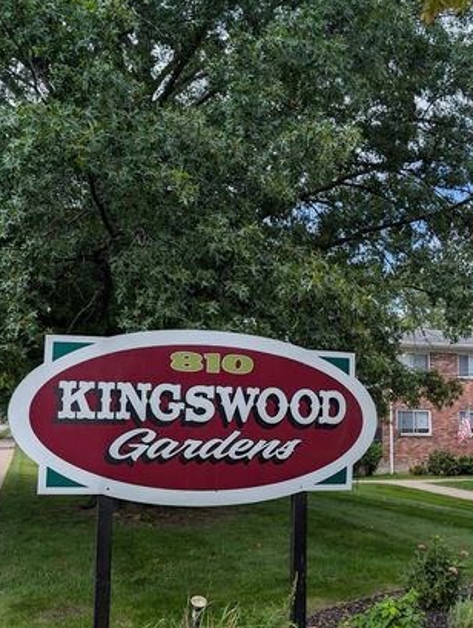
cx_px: 352
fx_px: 709
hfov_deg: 36.1
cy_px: 381
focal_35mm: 39
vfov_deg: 47.5
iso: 21
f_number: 1.68
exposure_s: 1/1019
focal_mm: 6.9
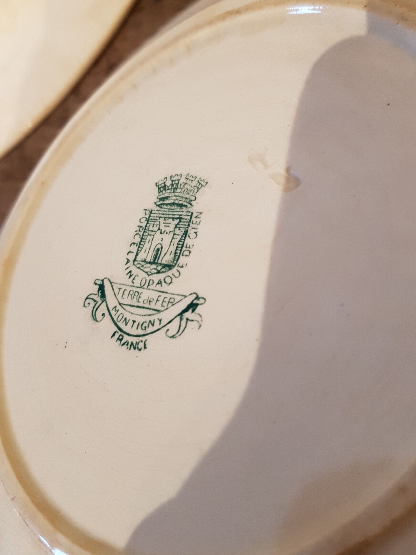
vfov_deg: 56.4
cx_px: 206
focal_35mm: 32
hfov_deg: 44.2
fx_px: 513
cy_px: 224
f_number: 1.7
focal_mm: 4.2
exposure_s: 1/50
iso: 200
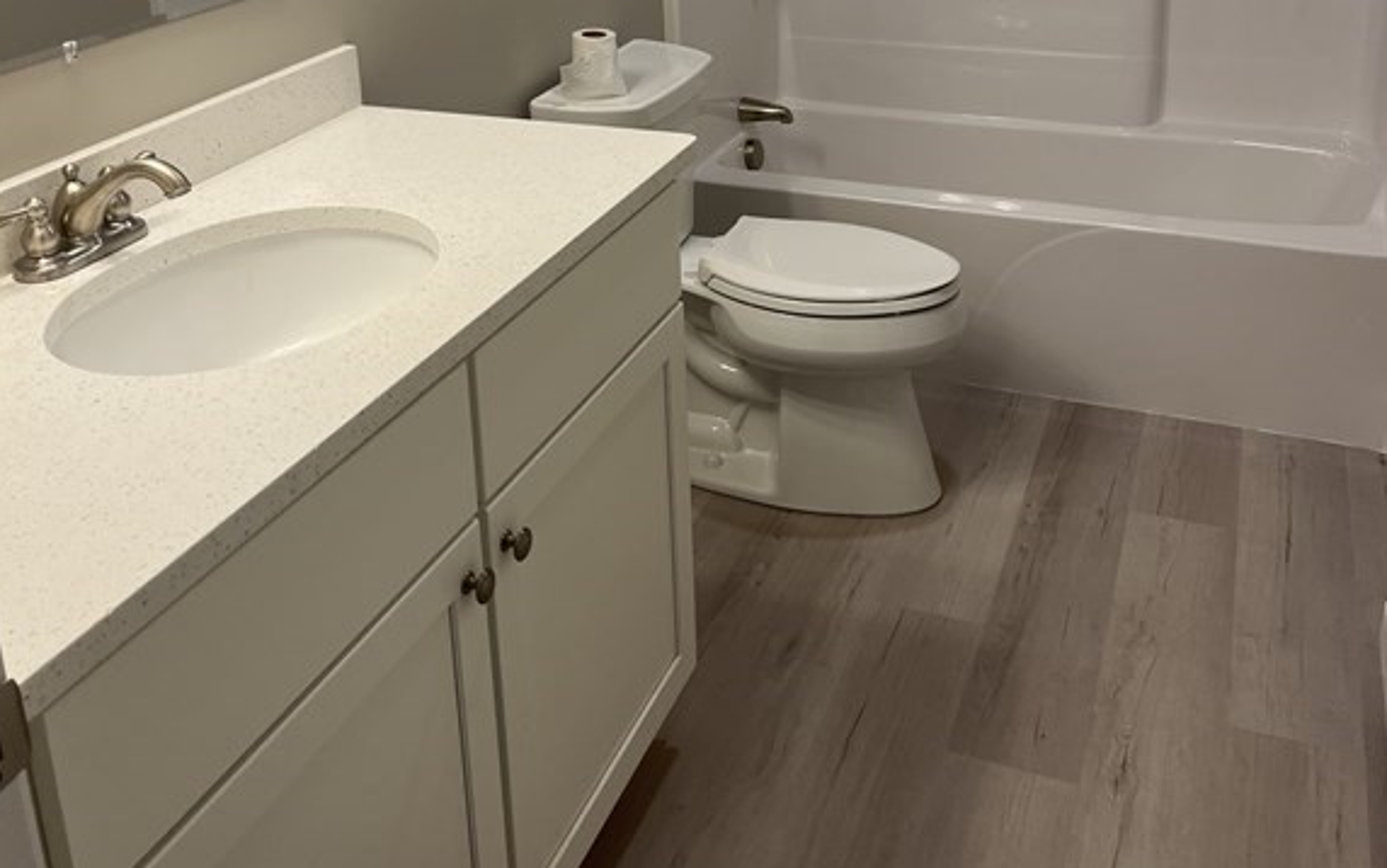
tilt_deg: -16.4
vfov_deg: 32.6
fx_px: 1399
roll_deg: +3.8
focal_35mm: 37
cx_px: 691
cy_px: 78
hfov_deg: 52.7
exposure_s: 1/120
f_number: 1.6
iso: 64
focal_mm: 5.1
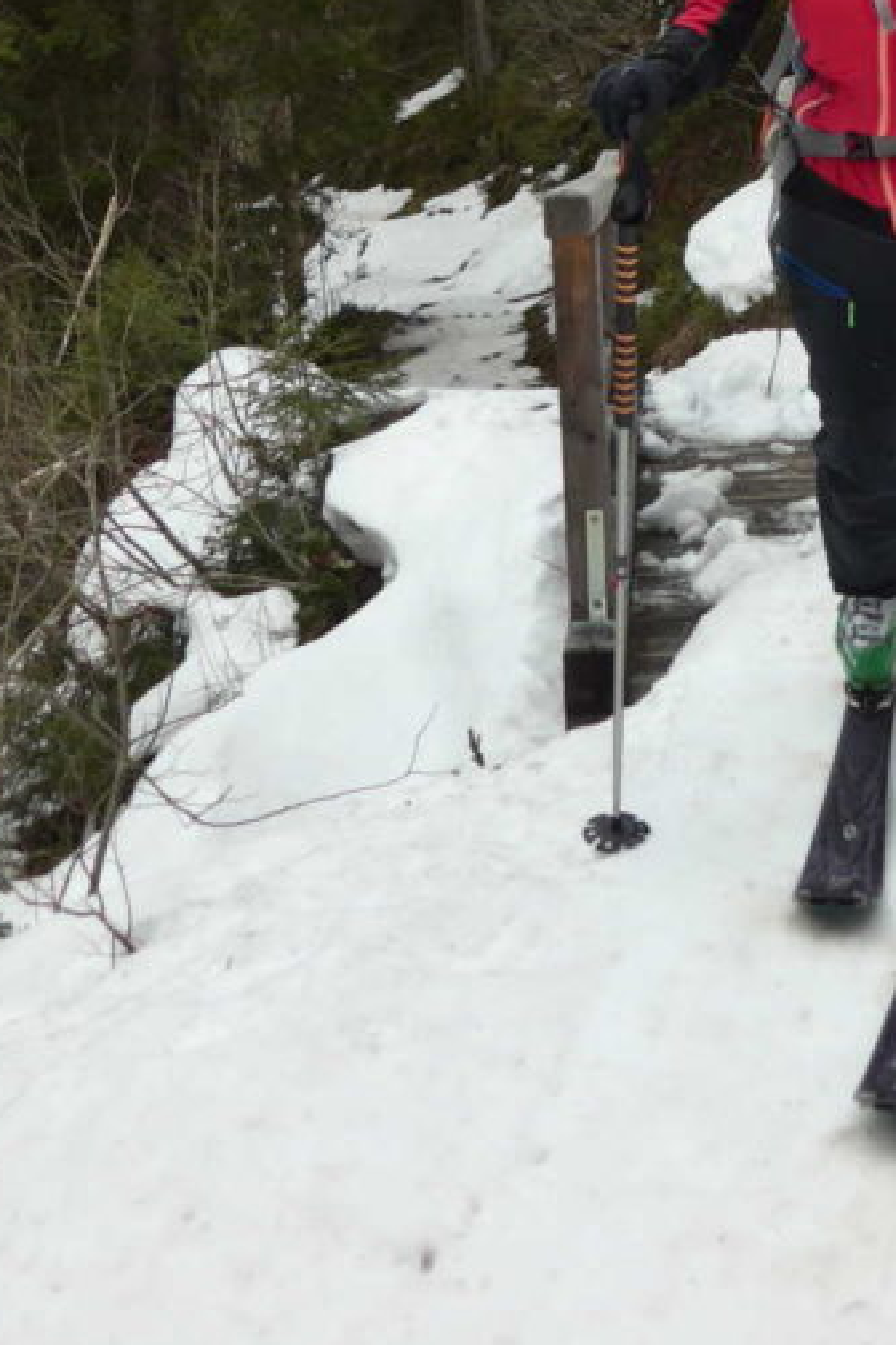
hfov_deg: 17.6
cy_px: 115
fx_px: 2837
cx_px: 856
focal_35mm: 76
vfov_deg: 25.7
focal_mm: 7.5
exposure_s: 1/500
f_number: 2.8
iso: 125
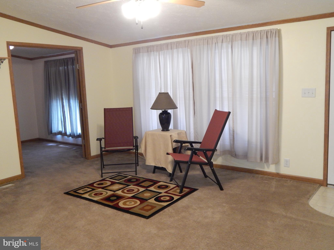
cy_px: 125
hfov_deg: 58.4
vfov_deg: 45.4
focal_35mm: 31
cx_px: 167
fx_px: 299
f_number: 3.2
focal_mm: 5.6
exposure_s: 1/30
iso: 400
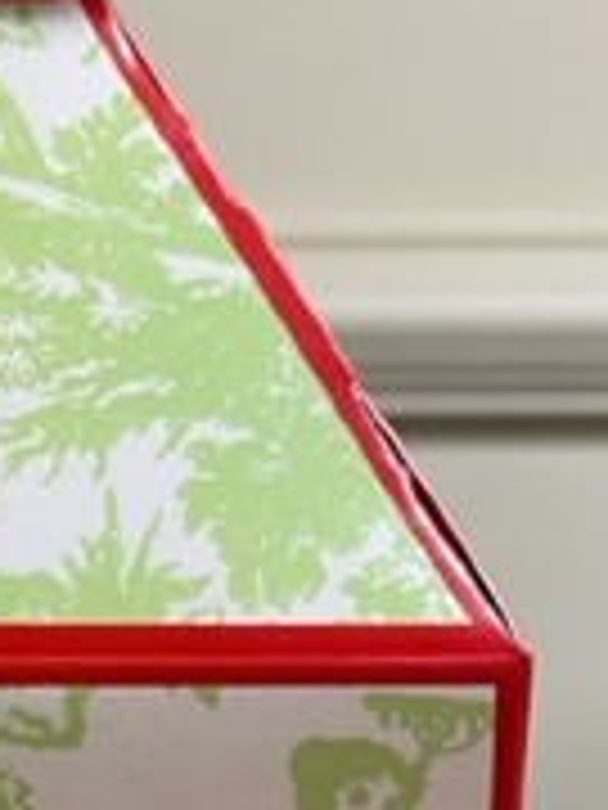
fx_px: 1920
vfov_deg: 22.8
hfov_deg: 17.6
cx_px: 29
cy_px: 837
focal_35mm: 82
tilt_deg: -11.2
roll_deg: -0.5
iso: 125
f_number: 1.6
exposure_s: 1/60
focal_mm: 4.2
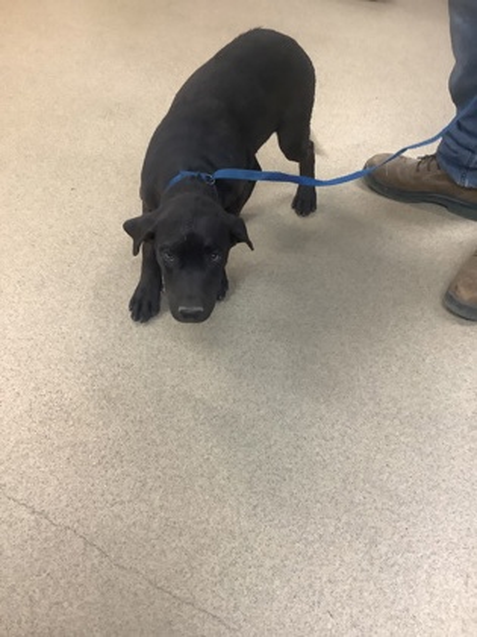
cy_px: 318
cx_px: 238
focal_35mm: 31
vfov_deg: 58.4
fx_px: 570
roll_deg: -0.7
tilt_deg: -43.9
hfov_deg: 45.4
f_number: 2.4
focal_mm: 3.3
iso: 200
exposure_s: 1/60
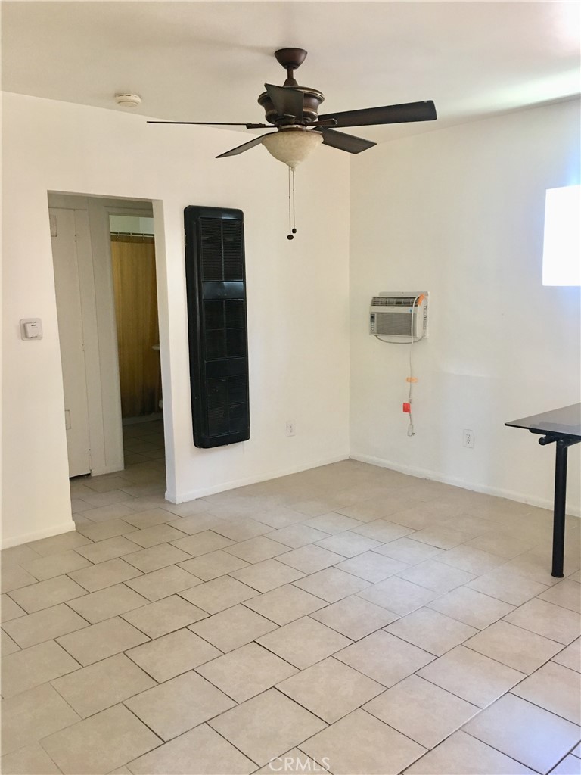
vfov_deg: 61.7
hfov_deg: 48.2
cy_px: 388
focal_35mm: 29
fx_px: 649
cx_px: 290
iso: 64
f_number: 2.2
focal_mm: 4.15
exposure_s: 1/15
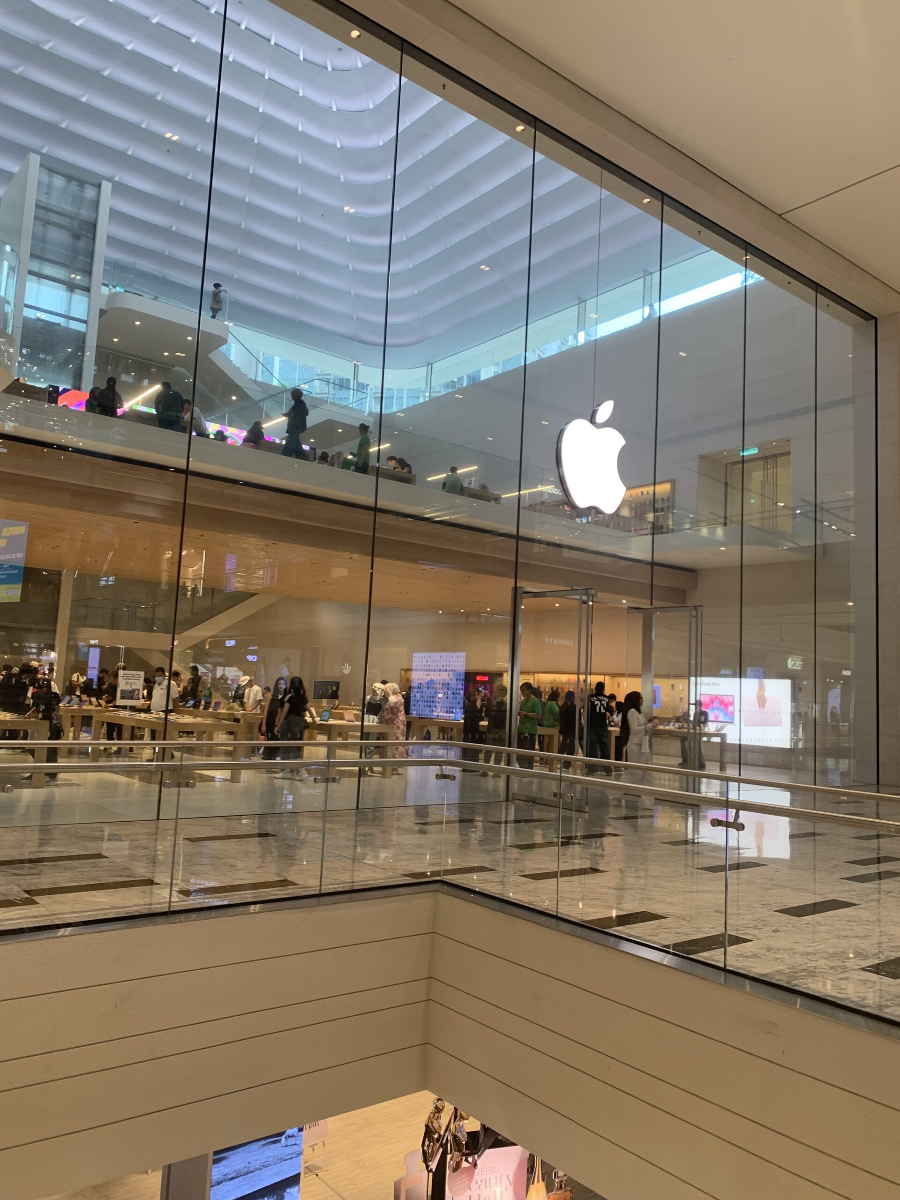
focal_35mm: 26
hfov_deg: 53.1
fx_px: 901
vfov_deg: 67.3
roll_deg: -2.5
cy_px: 600
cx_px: 450
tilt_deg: +6.7
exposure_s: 1/50
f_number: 1.8
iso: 50
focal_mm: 4.25
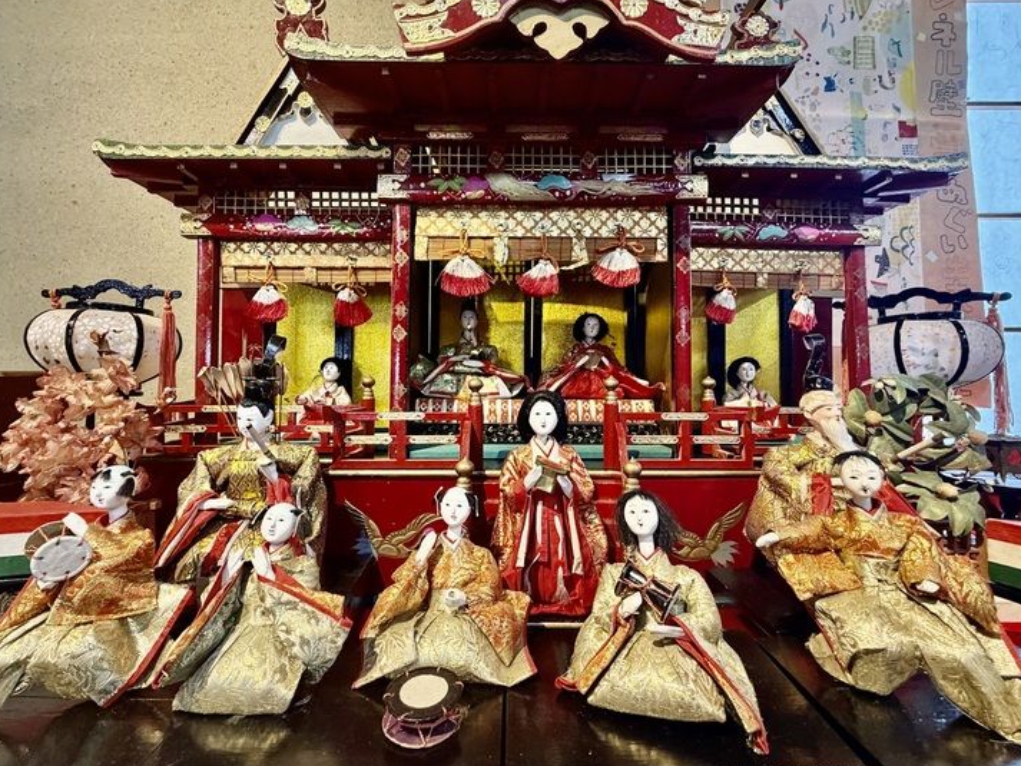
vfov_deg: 78.1
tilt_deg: +3.4
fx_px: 472
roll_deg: +0.4
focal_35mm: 16
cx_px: 519
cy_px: 362
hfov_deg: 94.5
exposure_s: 1/60
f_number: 2.2
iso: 320
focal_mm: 2.22
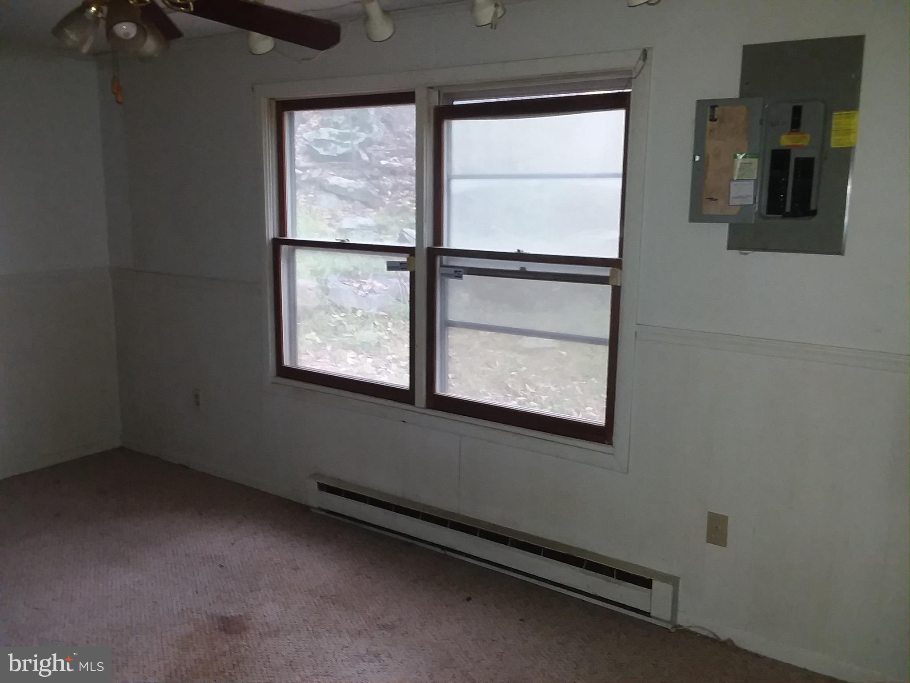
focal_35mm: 29
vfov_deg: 48.2
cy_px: 342
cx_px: 455
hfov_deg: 61.7
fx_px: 762
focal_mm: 2.47
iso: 160
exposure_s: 1/24
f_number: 1.9
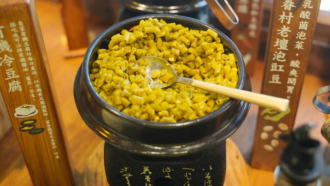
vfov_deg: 23.3
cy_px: 53
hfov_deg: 40.5
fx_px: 446
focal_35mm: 51
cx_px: 186
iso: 1600
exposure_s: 1/160
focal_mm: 38
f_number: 3.2
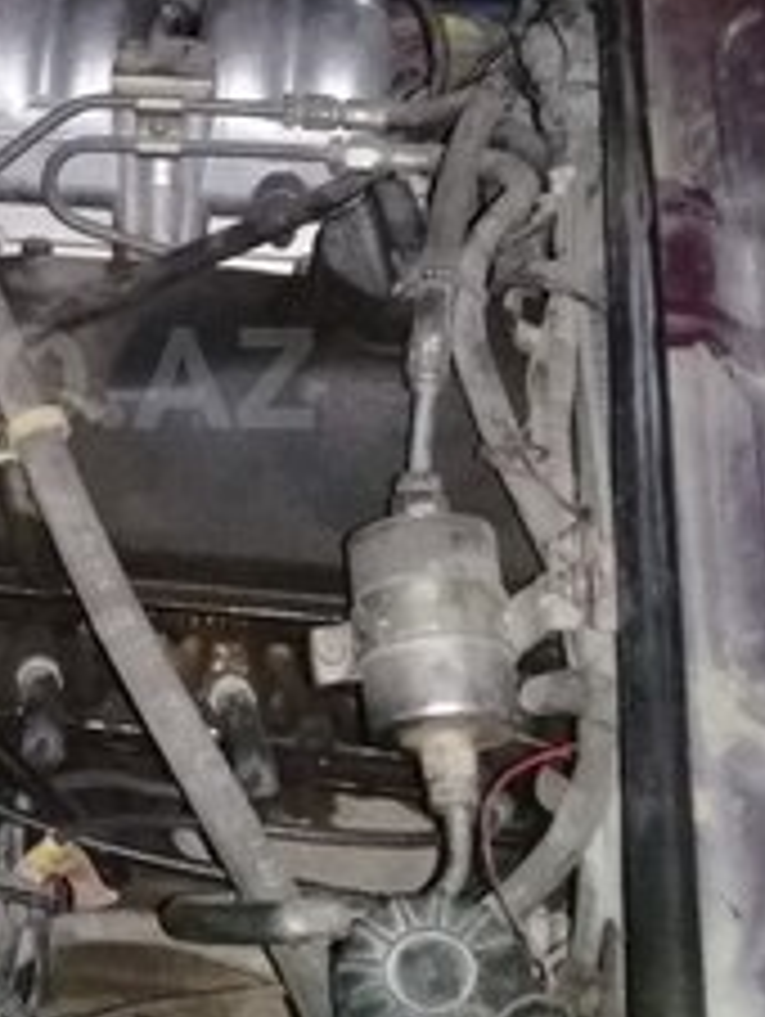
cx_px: -32
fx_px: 2000
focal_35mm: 68
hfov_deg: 20.8
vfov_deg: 28.4
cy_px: 378
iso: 640
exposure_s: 1/33
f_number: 2.2
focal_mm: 3.3
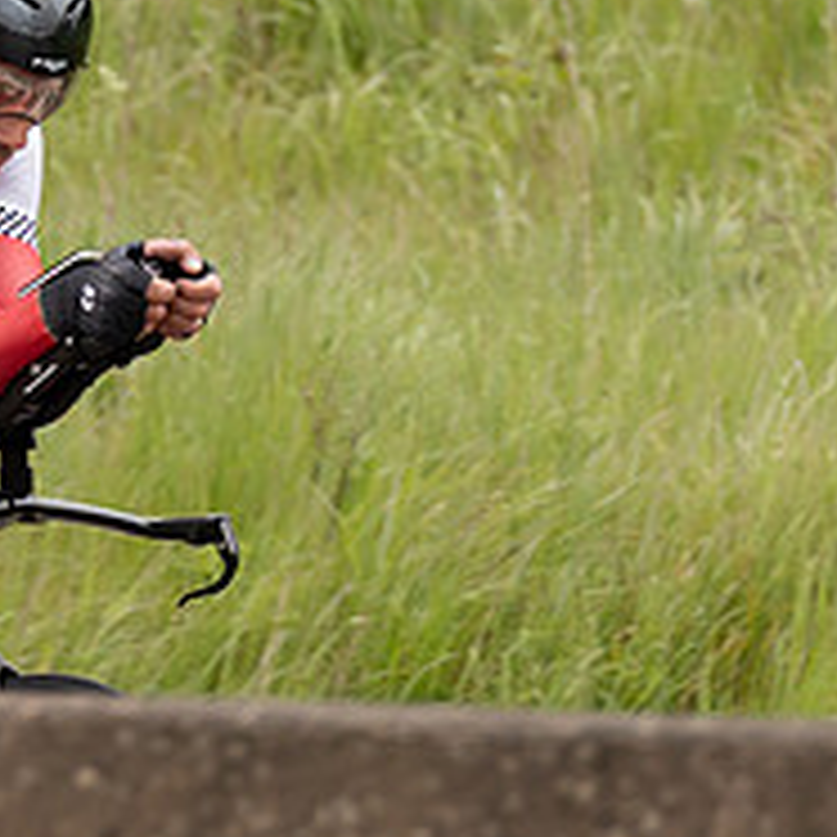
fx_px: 40268
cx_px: 314
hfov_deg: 1.2
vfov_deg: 1.2
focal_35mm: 1472
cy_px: -10
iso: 250
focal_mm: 200
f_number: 4
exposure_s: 1/1000
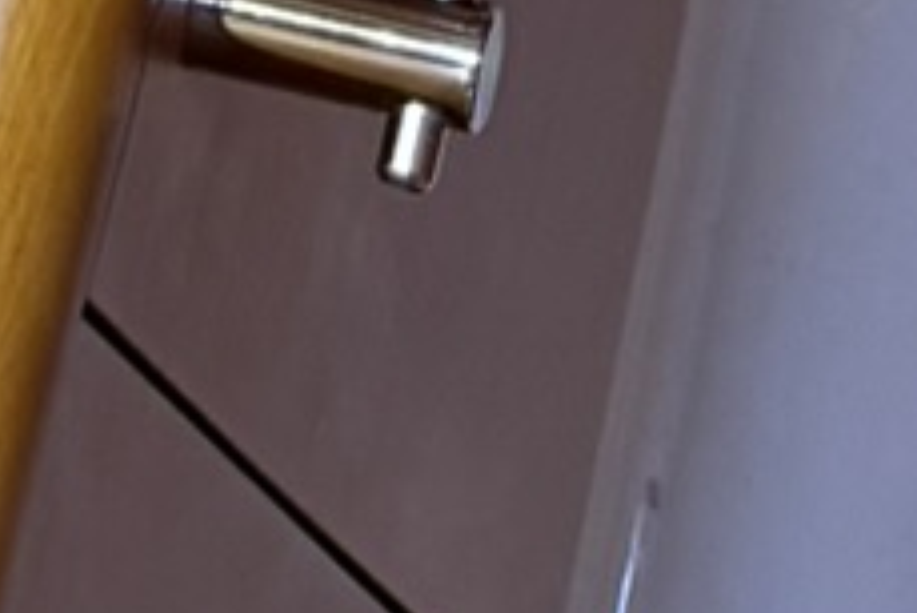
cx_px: 593
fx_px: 5684
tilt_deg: -57.7
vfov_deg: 5.2
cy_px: -2152
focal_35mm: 223
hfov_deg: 9.2
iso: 200
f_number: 1.78
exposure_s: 1/72
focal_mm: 6.76
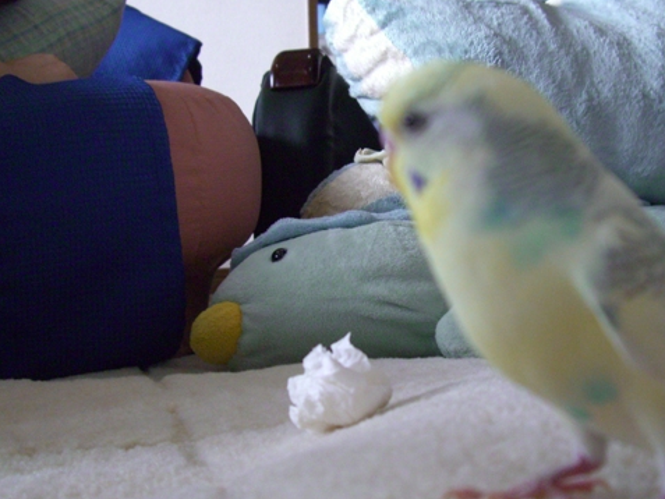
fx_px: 980
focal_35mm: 51
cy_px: 261
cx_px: 379
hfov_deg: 37.4
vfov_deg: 28.6
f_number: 2.8
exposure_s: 1/100
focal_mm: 7.9
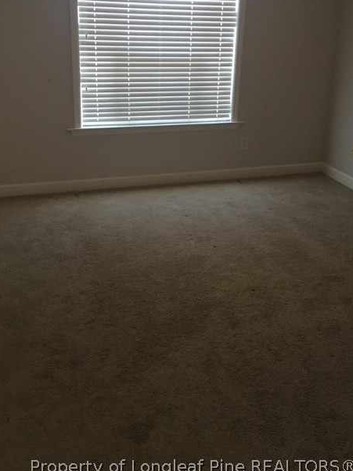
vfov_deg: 49.7
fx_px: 503
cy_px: 179
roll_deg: -1.7
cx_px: 186
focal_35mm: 37
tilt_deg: -16.9
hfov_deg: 38.6
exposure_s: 1/30
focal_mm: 4.15
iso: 80
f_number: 2.2
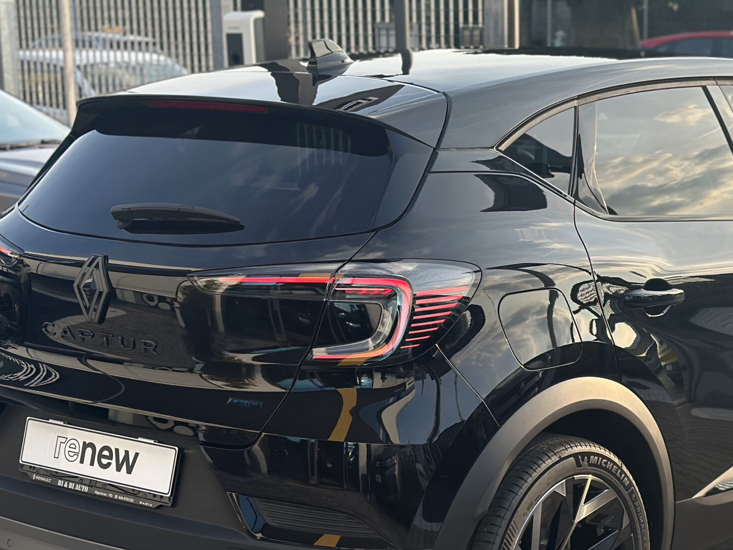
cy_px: 335
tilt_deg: -10.7
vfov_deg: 17.5
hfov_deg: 23.1
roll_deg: +0.7
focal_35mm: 84
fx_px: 1779
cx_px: 552
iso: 100
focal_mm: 6.86
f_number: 1.78
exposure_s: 1/980
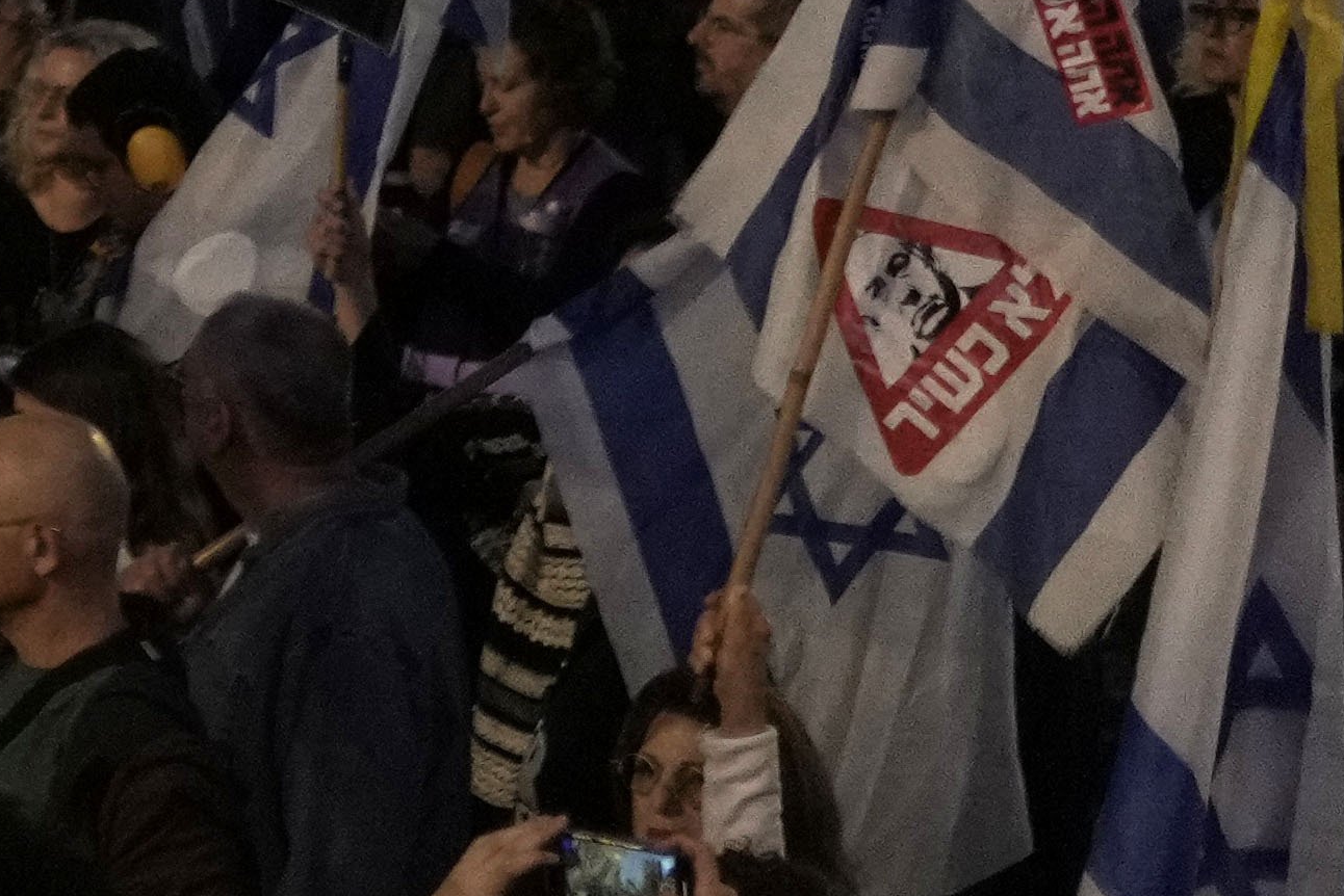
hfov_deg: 7.6
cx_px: -2845
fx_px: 8737
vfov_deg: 5.7
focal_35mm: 234
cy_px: -1141
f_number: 1.4
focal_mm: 35
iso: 2500
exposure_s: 1/500
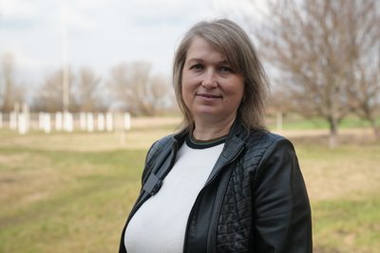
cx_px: 190
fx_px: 581
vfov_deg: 24.6
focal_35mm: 55
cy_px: 126
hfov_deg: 36.2
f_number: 4
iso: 800
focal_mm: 55
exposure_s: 1/160
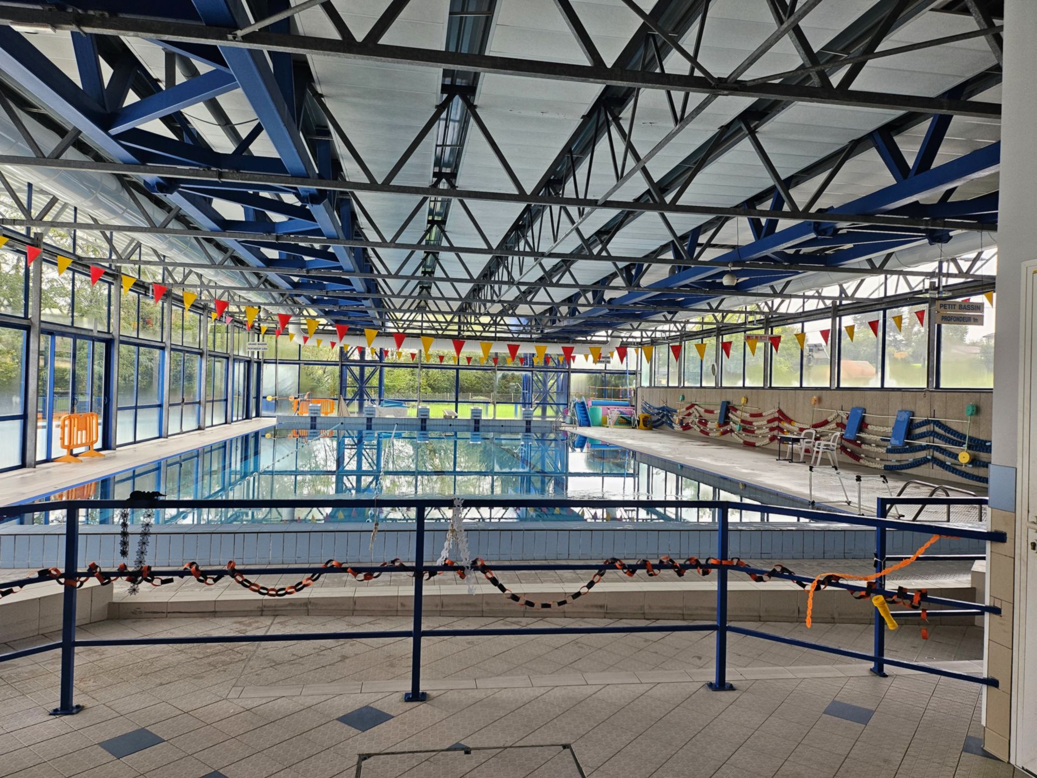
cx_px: 518
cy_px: 389
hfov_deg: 71.6
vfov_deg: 56.8
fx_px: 719
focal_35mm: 24
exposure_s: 1/100
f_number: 1.8
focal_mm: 5
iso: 125
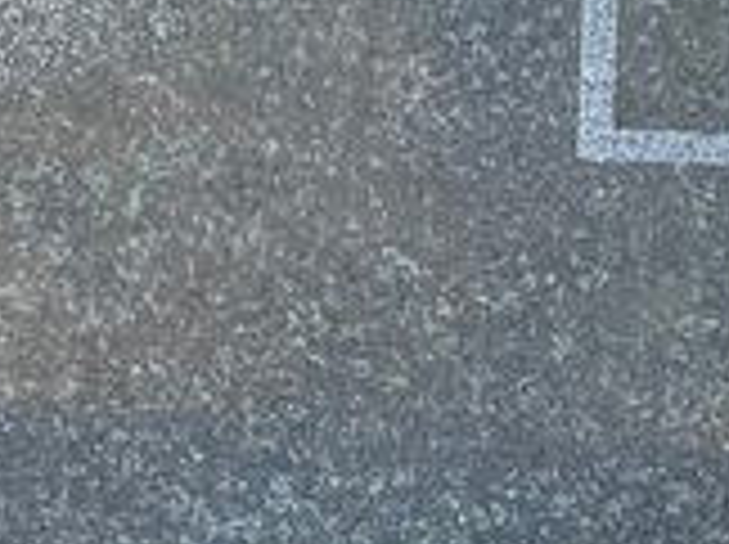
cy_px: 1061
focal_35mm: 381
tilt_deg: -32.0
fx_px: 8012
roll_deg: +0.8
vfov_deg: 3.9
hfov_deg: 5.2
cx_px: 0
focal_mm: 9
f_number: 2.8
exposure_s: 1/99
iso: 32
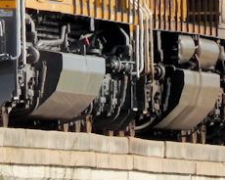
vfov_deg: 0.6
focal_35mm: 2589
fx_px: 17240
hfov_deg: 0.7
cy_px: 115
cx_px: 32
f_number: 5.8
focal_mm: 107.1
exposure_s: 1/500
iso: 125
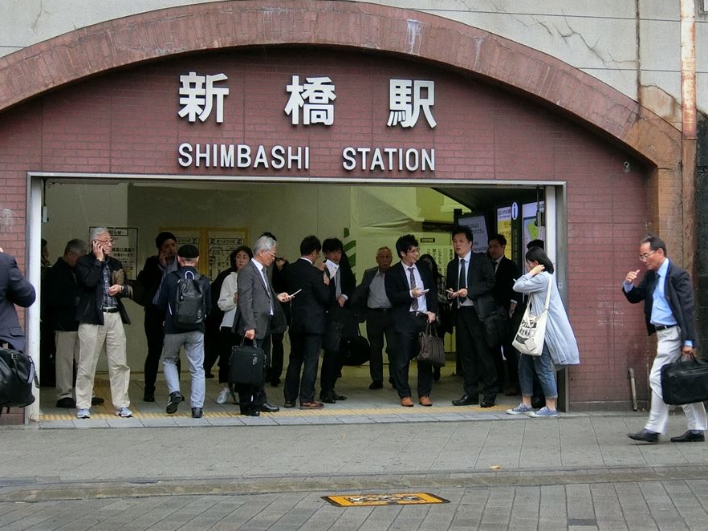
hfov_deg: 25.0
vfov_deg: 18.9
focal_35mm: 78
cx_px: 387
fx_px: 1596
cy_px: 233
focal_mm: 9.1
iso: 320
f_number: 3.9
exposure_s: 1/125
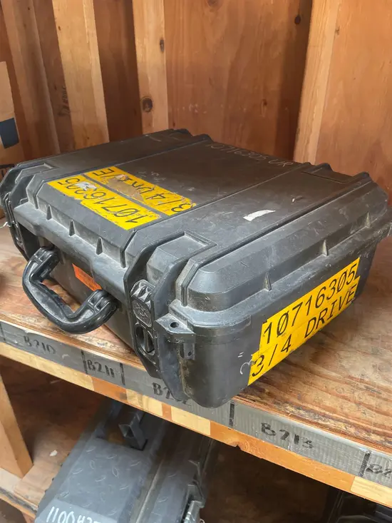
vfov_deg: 67.3
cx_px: 196
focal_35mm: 26
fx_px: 392
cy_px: 262
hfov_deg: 53.1
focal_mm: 4.2
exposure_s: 1/60
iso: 160
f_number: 1.6
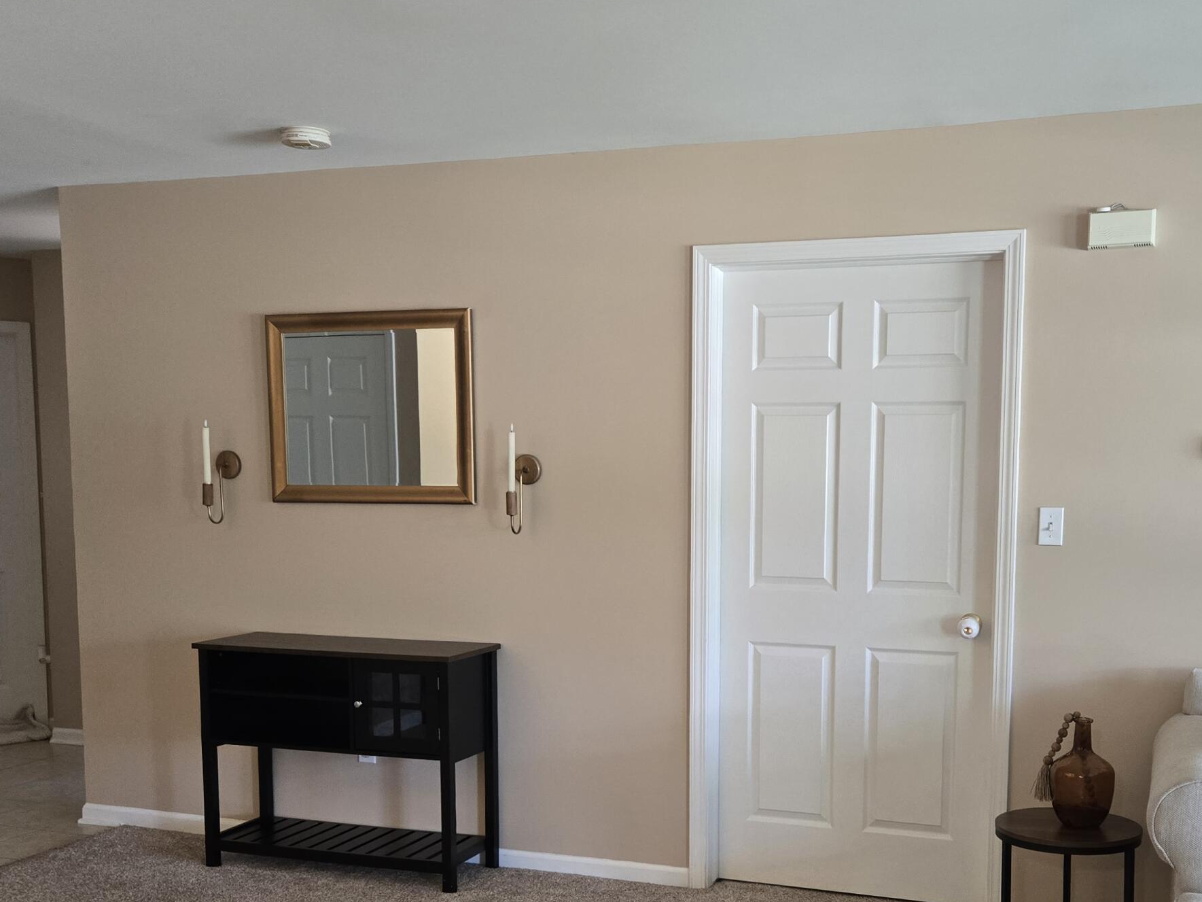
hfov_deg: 47.6
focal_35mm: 39
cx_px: 709
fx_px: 1354
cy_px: 614
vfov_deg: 36.4
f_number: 1.8
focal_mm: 5.4
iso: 320
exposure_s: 1/120
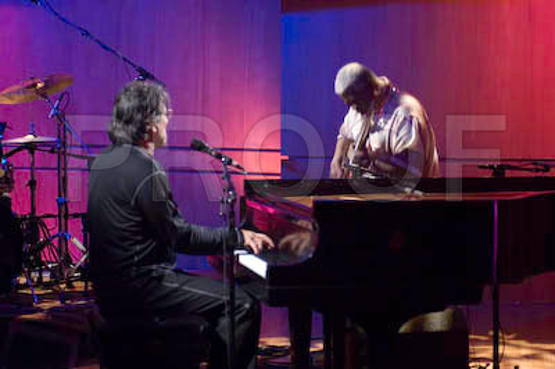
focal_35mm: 105
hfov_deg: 19.5
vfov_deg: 13.0
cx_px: 278
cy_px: 184
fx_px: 1617
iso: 800
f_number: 2.8
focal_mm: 70
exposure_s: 1/50
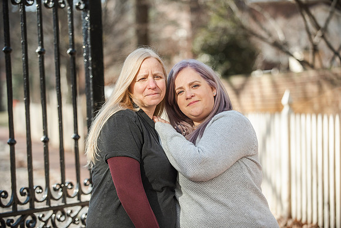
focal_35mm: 102
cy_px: 114
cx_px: 170
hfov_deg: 20.0
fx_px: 966
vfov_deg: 13.4
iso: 640
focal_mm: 102
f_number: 3.2
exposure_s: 1/4000
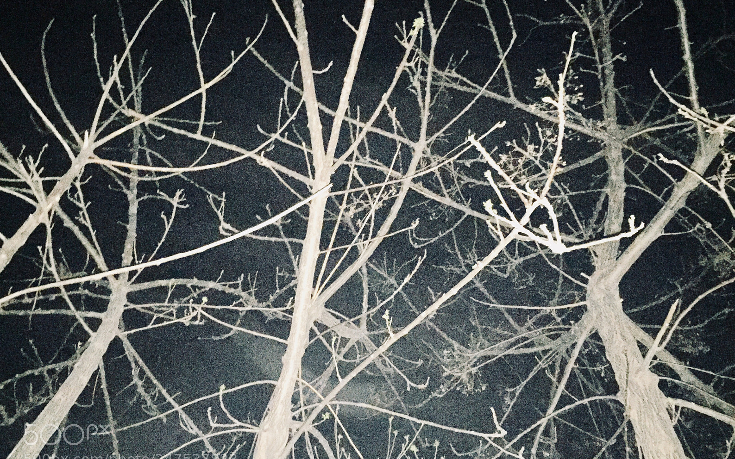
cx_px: 365
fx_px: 621
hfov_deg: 61.2
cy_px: 218
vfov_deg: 40.6
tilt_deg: +46.3
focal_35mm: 31
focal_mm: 4.15
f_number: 2.2
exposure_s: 1/17
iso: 2000
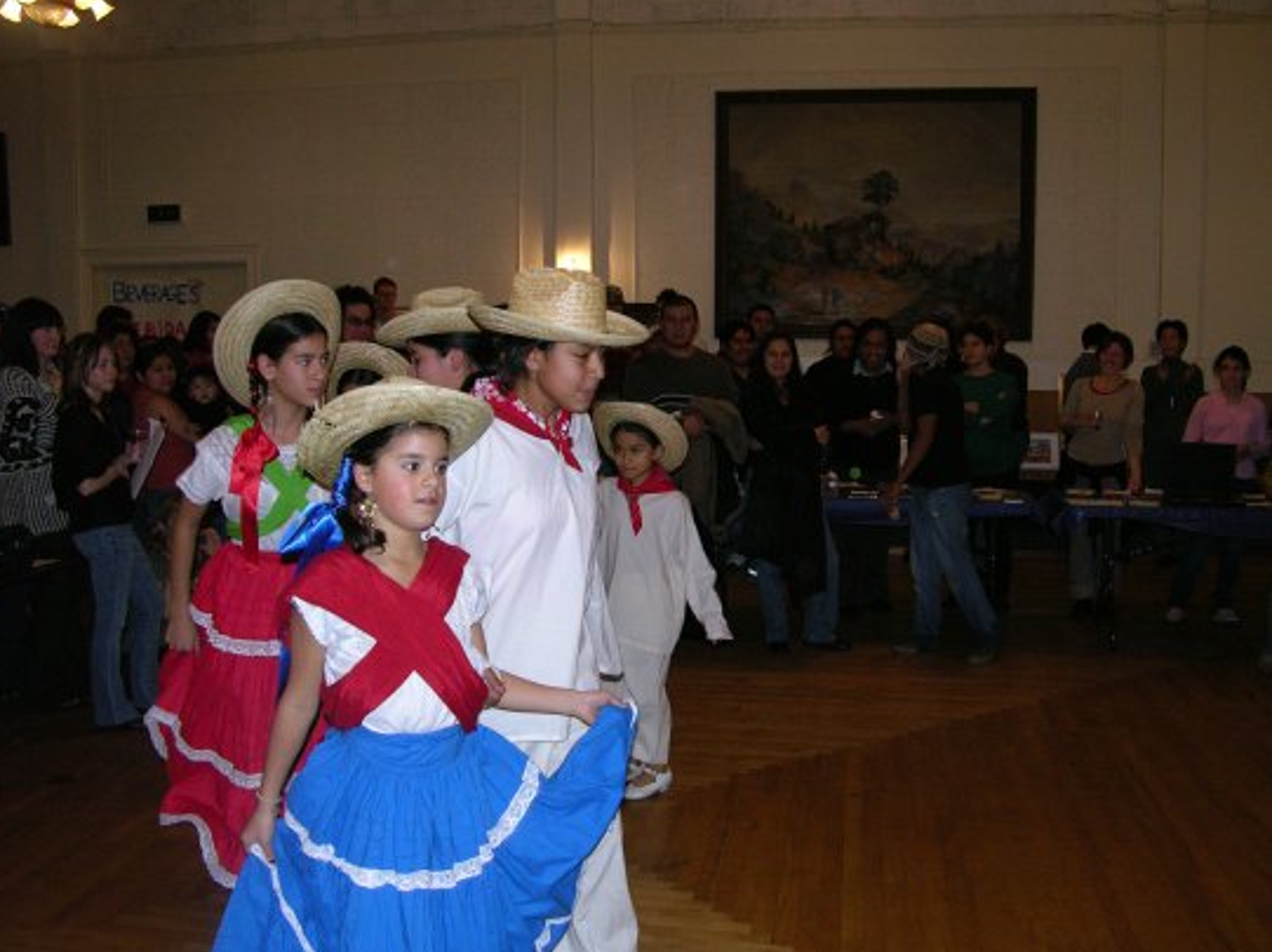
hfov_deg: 51.4
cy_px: 481
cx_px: 621
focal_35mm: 36
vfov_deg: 39.6
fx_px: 1322
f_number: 2.8
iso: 200
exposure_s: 1/60.1
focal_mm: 8.9
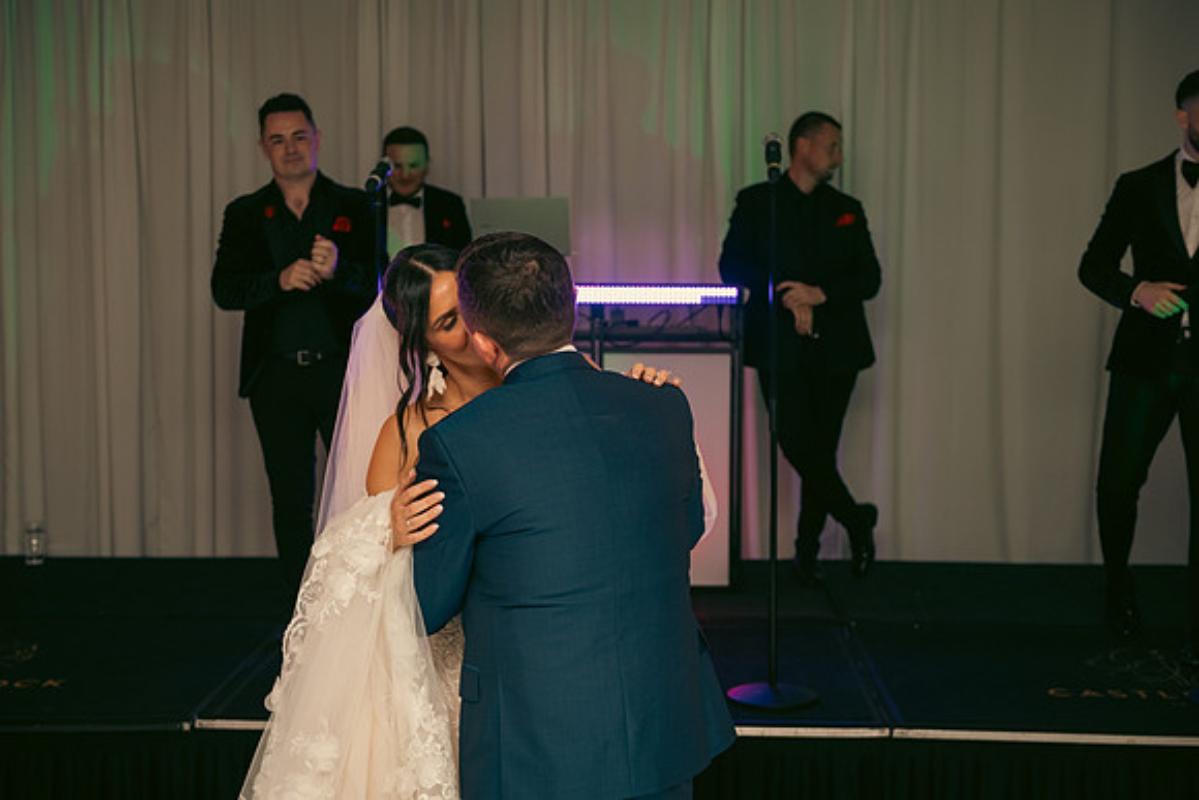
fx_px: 1732
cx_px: 600
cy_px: 400
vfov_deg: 26.0
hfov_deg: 38.2
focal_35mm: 52
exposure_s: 1/160
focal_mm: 52
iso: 640
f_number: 3.5
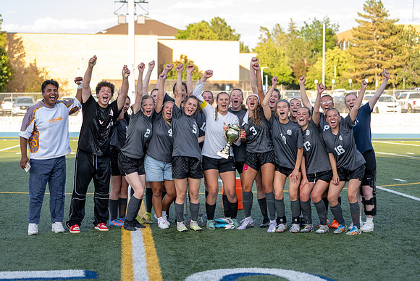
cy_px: 136
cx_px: 213
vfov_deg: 18.7
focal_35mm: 73
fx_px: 850
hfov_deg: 27.8
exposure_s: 1/640
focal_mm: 70
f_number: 2.8
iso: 320
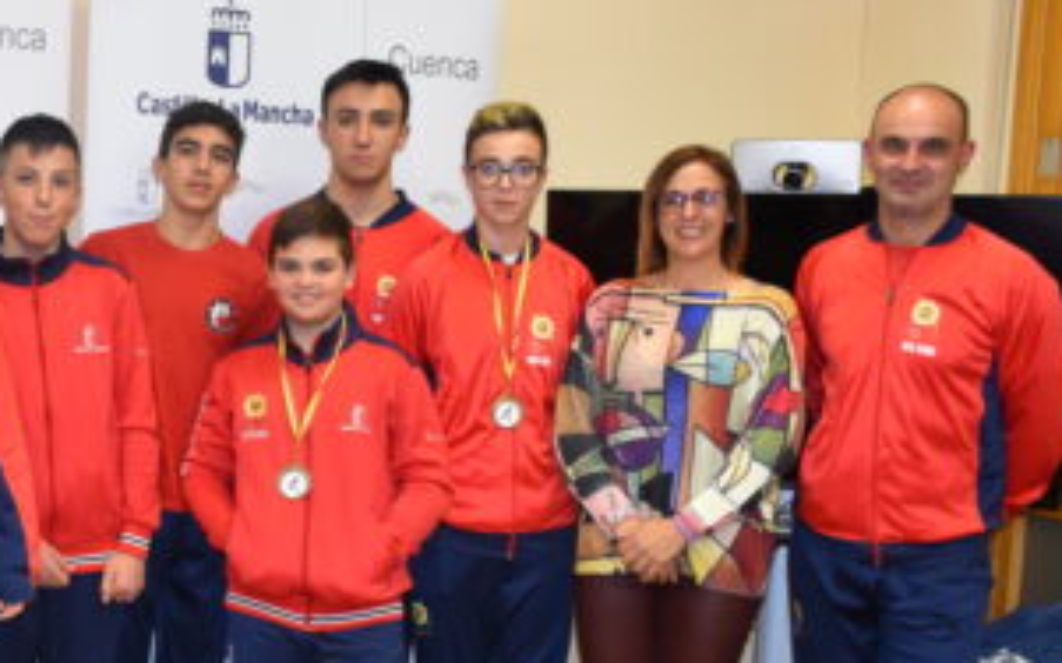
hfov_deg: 32.0
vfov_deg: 21.2
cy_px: 448
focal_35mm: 61
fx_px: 1765
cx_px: 131
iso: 800
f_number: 4.5
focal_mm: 20
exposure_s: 1/80
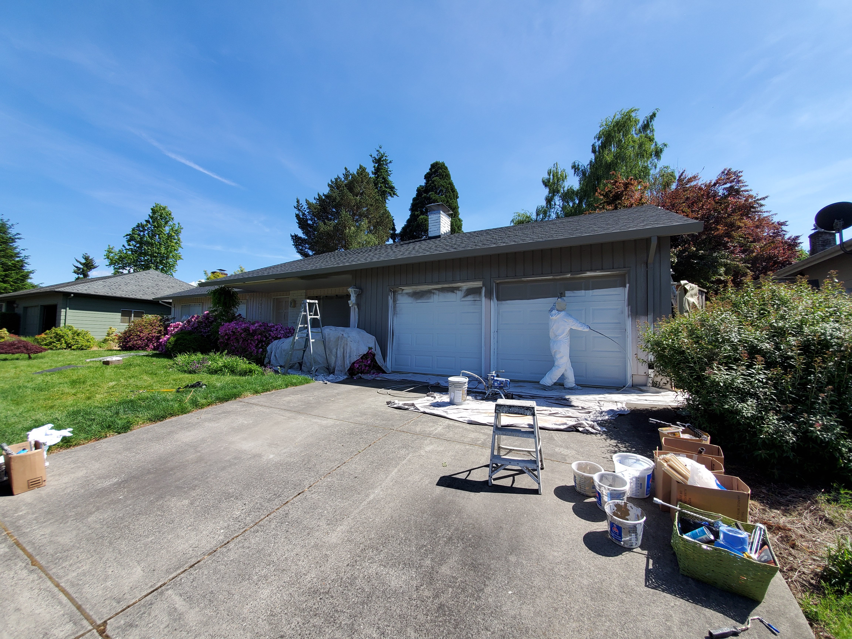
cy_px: 320
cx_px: 426
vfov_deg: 89.9
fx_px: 320
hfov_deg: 106.2
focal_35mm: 13
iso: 50
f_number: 2.2
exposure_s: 1/707
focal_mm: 1.8
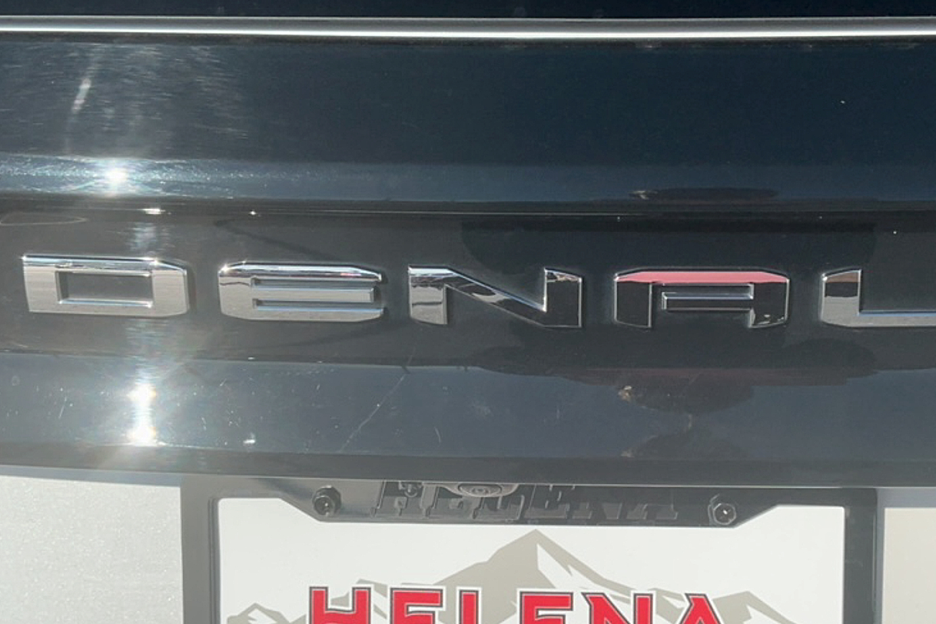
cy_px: 314
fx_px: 1066
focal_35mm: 41
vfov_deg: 32.6
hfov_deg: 47.2
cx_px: 545
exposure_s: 1/3788
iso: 25
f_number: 1.8
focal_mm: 3
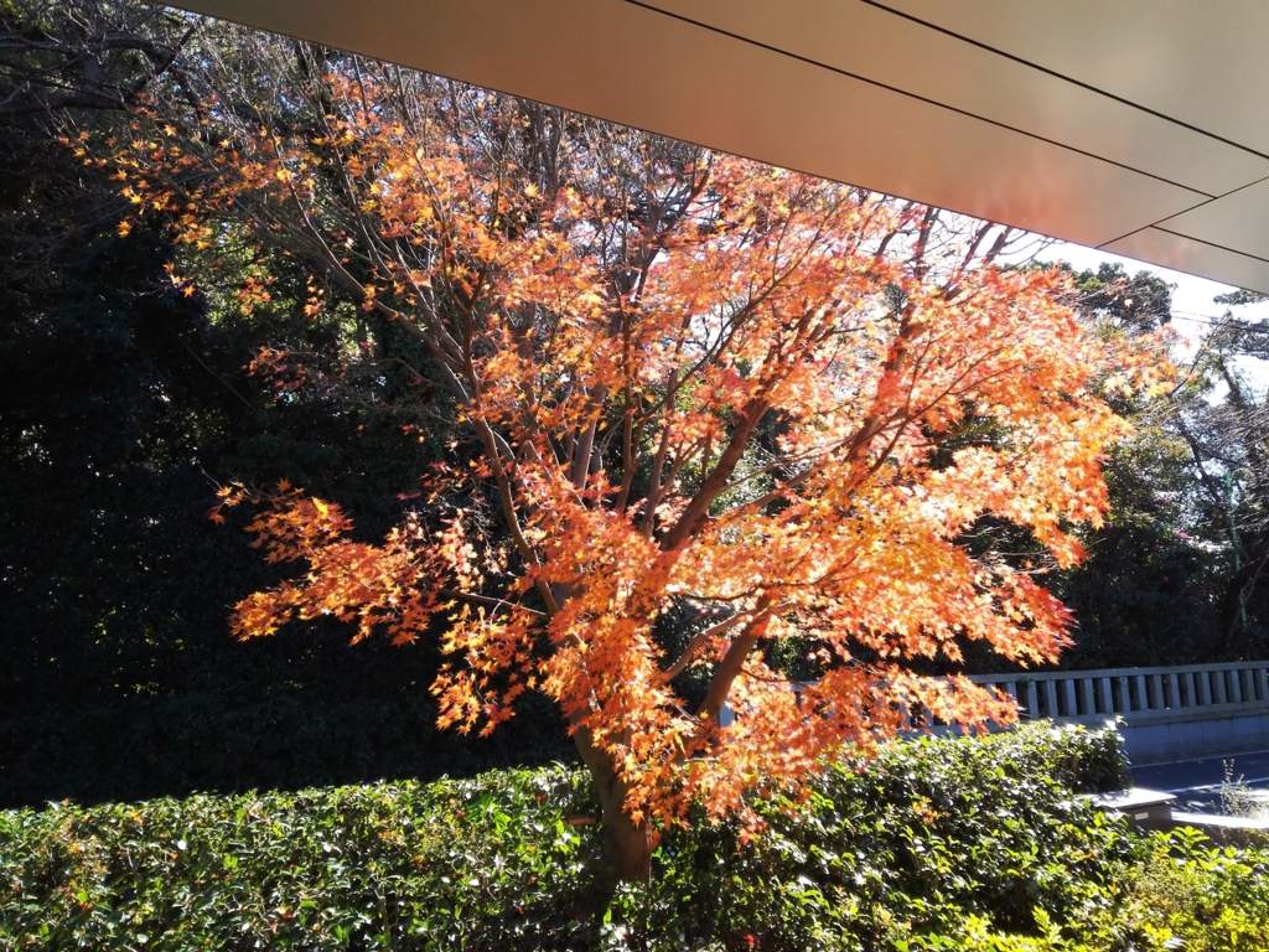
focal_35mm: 29
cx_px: 634
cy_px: 476
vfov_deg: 48.2
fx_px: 1063
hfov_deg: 61.7
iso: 100
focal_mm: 3.8
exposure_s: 1/449
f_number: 2
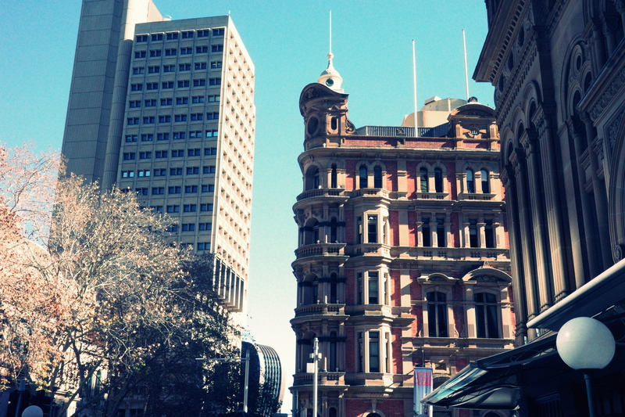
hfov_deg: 48.5
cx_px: 312
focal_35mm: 40
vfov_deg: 33.4
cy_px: 208
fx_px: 694
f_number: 16
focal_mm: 26
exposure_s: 1/500
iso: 3200
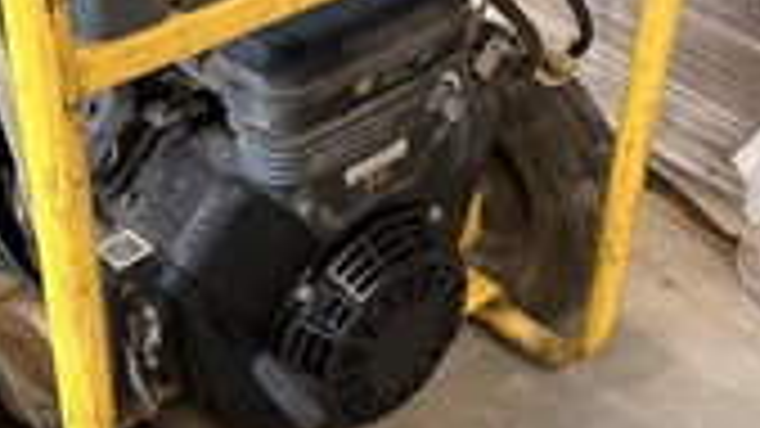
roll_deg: +4.7
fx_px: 1249
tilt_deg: -29.6
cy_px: 113
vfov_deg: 19.3
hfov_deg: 33.8
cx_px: 378
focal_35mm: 62
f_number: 1.78
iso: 400
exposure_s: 1/60
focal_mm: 6.76
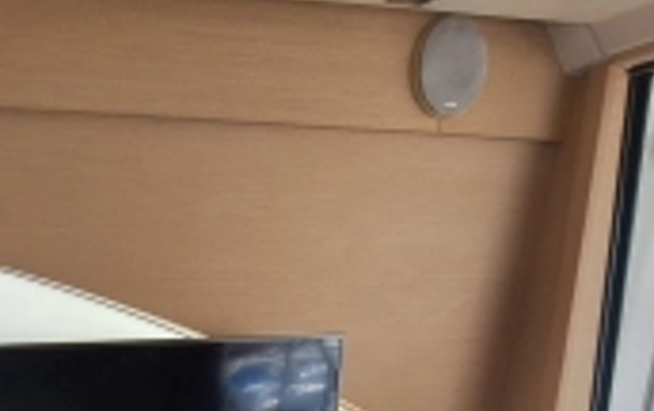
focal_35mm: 44
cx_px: 27
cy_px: 615
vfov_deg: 23.5
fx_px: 785
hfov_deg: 40.6
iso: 40
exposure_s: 1/521
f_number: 2.2
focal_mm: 1.74
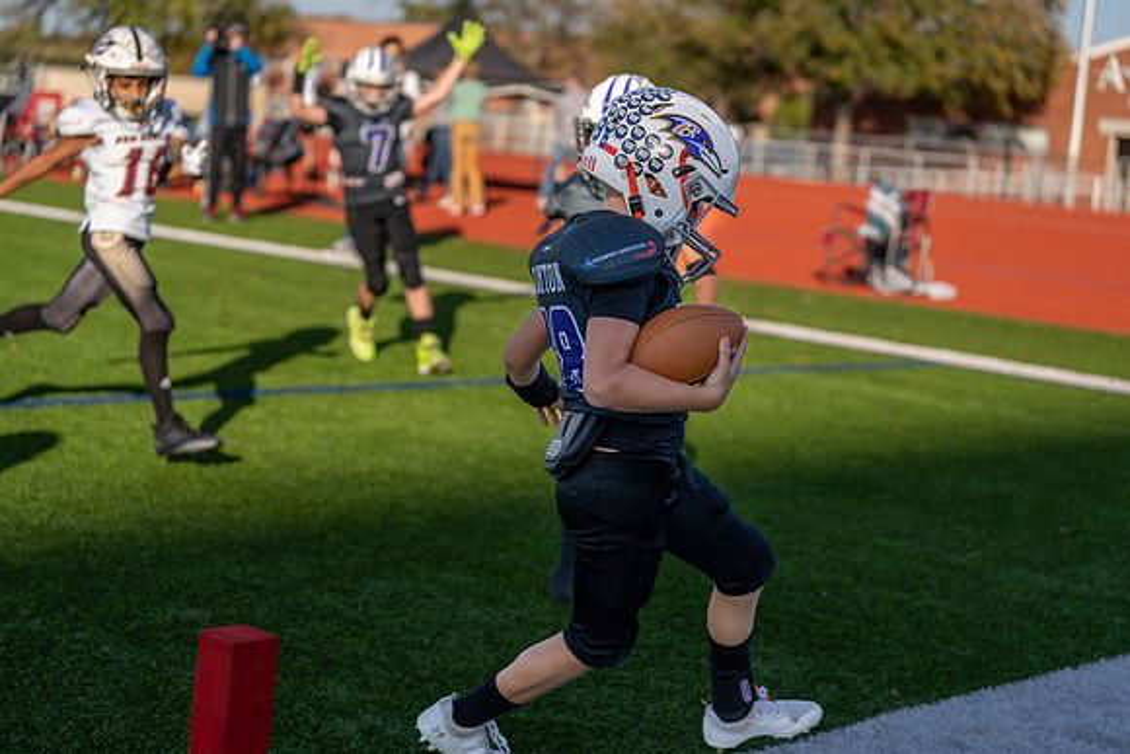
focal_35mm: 71
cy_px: 377
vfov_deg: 19.2
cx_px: 565
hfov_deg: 28.5
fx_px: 2226
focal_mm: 70
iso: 100
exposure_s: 1/1250
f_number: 2.8
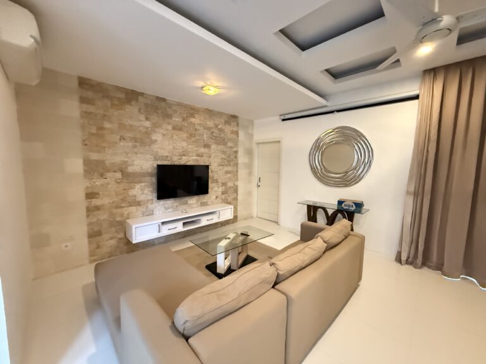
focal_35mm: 14
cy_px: 182
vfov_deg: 85.7
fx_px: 197
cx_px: 243
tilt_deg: -4.4
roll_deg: -0.7
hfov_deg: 102.1
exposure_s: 1/50
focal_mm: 2.22
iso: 1250
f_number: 2.2
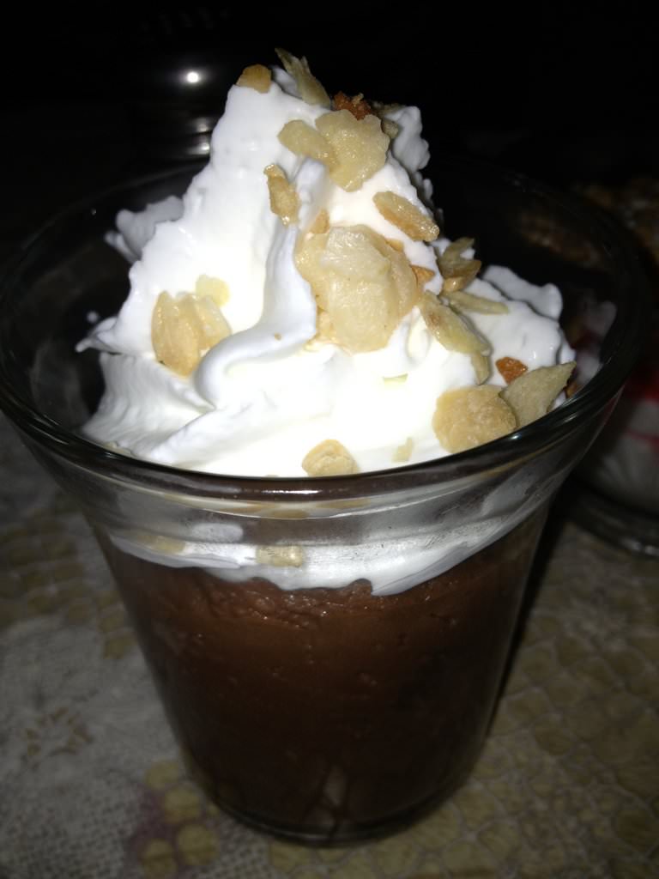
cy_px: 440
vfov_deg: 52.6
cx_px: 330
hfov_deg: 40.7
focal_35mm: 35
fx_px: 888
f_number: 2.4
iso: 50
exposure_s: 1/295
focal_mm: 4.28
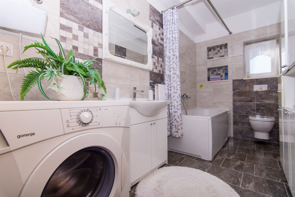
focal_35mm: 16
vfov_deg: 72.1
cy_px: 98
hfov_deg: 95.0
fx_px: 135
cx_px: 148
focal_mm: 11
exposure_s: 1/250
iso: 100
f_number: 4
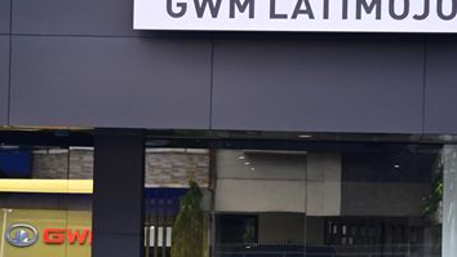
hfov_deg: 10.7
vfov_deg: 6.0
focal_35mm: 201
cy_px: 170
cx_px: 163
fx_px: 2435
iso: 1600
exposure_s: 1/800
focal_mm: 85
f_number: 6.3
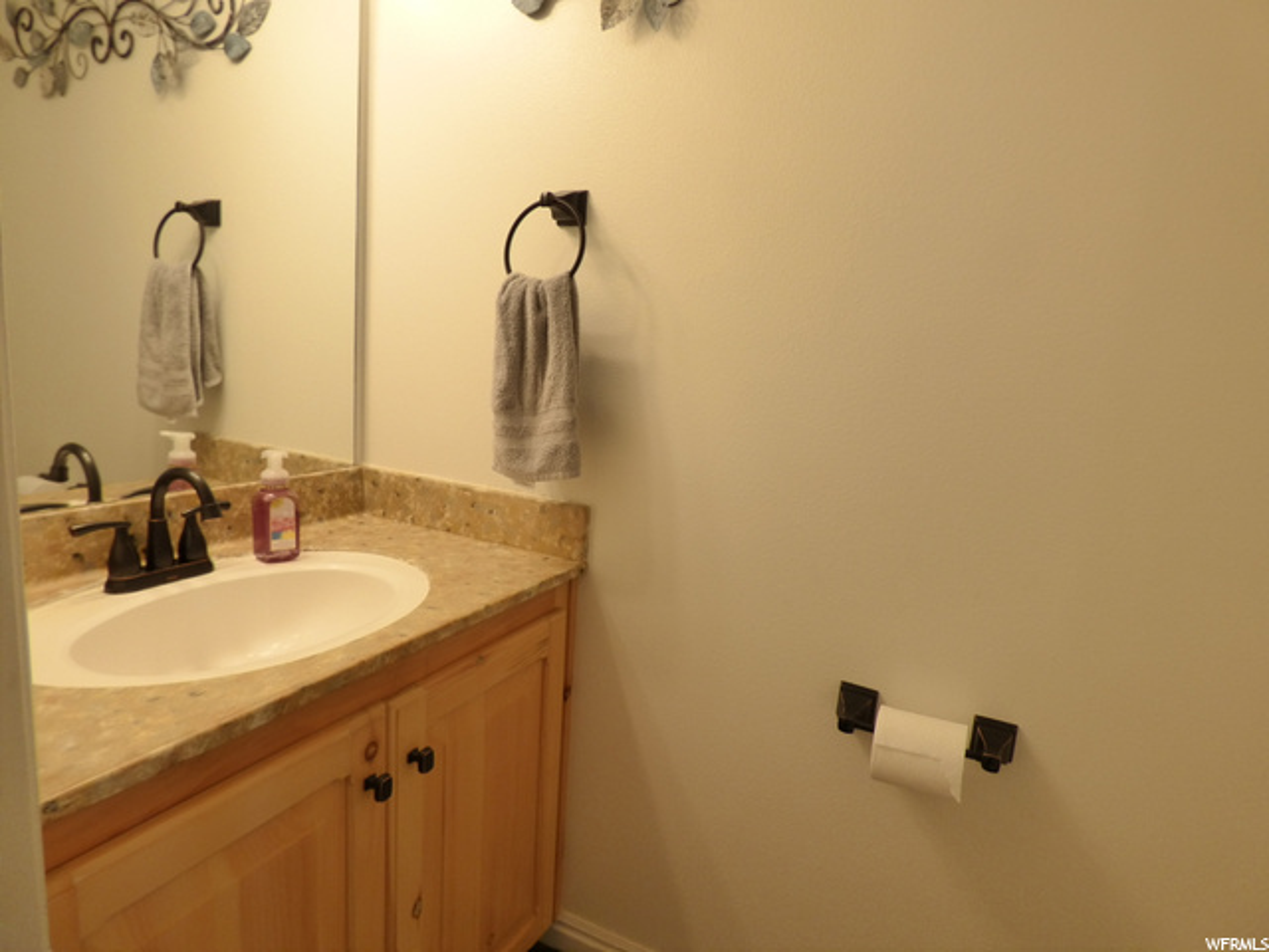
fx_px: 733
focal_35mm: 20
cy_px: 476
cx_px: 634
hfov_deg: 81.7
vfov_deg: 66.0
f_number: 2.8
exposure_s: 1/100
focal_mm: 3.58
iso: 320
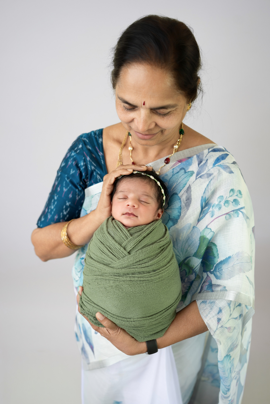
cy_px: 202
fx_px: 394
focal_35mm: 35
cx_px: 135
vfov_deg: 54.4
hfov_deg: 37.9
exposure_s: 1/20
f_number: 2.8
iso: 100
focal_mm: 35
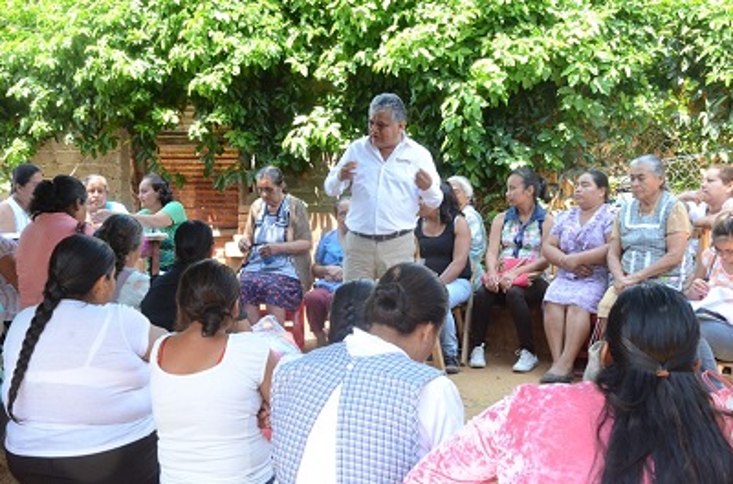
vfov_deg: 20.0
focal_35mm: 68
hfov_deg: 30.0
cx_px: 366
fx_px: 1370
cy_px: 242
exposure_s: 1/100
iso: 2500
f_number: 13
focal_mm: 45
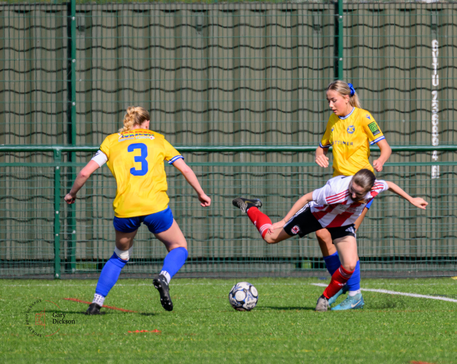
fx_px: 11786
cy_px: 164
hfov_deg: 2.2
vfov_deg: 1.8
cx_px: 341
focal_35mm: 873
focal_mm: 400
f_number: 5.6
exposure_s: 1/2000
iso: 400
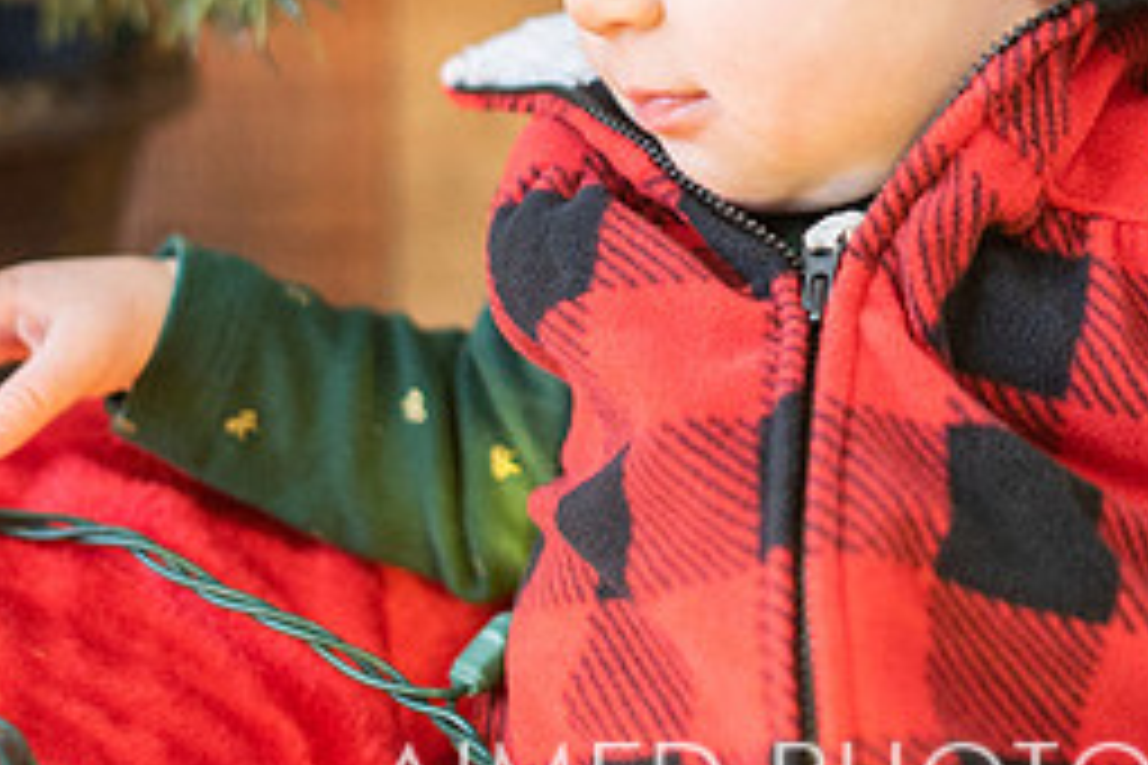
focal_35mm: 117
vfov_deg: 11.6
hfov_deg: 17.3
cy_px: -2
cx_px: 1004
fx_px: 3731
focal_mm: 50
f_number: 2.2
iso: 800
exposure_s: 1/250
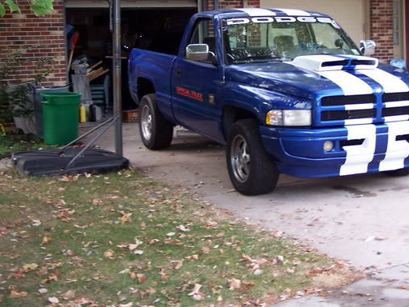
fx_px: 721
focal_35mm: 61
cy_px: 106
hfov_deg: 31.4
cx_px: 277
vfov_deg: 24.0
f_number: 2.8
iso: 140
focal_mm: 8
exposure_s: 1/60
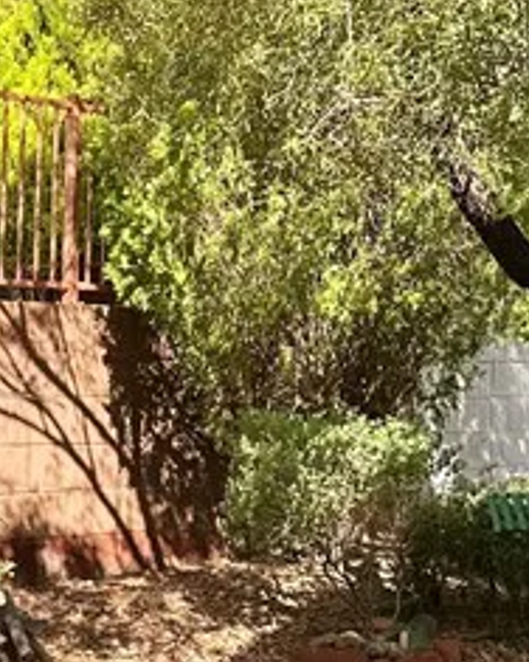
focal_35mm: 102
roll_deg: -0.3
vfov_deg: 18.8
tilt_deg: +2.0
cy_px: 394
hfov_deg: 14.6
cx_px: -98
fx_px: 1996
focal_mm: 6.86
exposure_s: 1/1562
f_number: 1.78
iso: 80
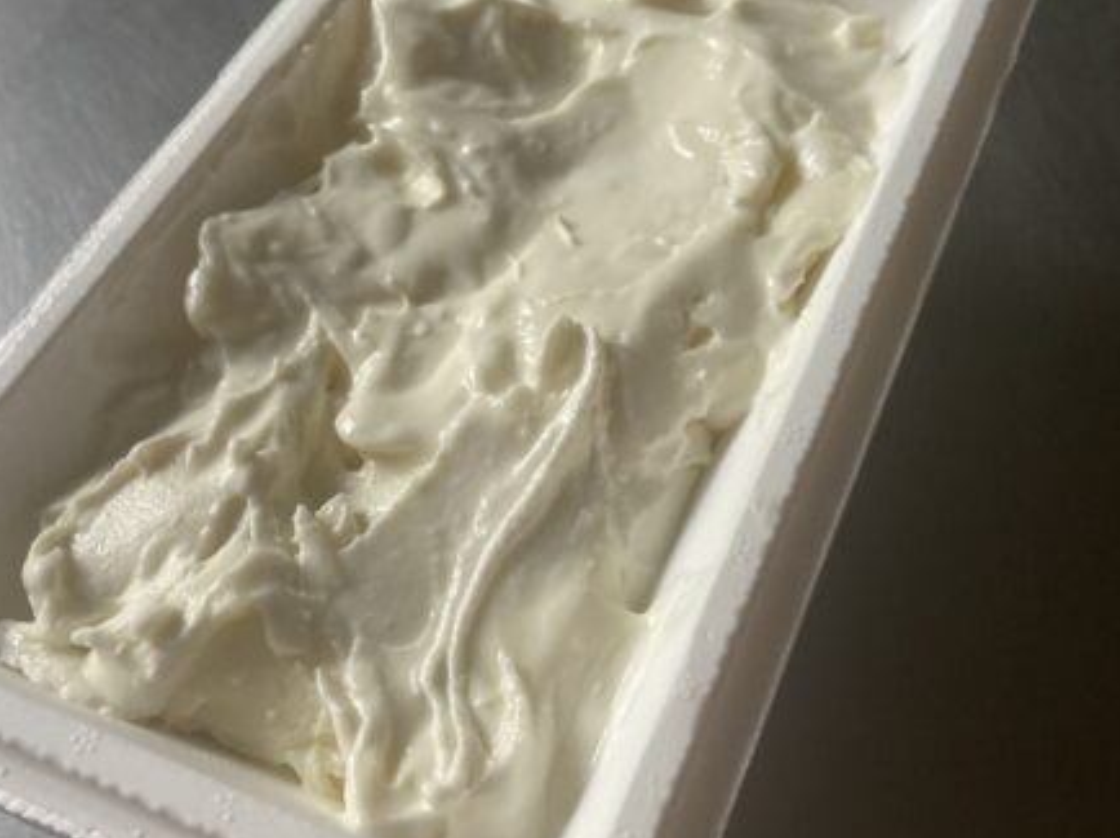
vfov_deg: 35.9
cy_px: 477
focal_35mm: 40
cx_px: 515
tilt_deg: -56.7
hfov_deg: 46.8
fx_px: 1293
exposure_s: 1/103
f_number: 1.8
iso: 125
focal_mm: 4.25
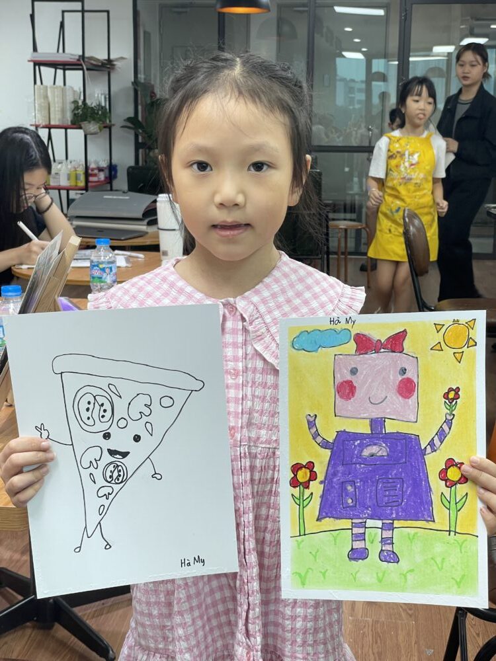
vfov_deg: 36.8
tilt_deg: -11.4
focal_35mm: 52
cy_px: 330
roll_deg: -0.8
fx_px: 993
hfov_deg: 28.0
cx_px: 248
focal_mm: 6
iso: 100
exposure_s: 1/100
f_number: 2
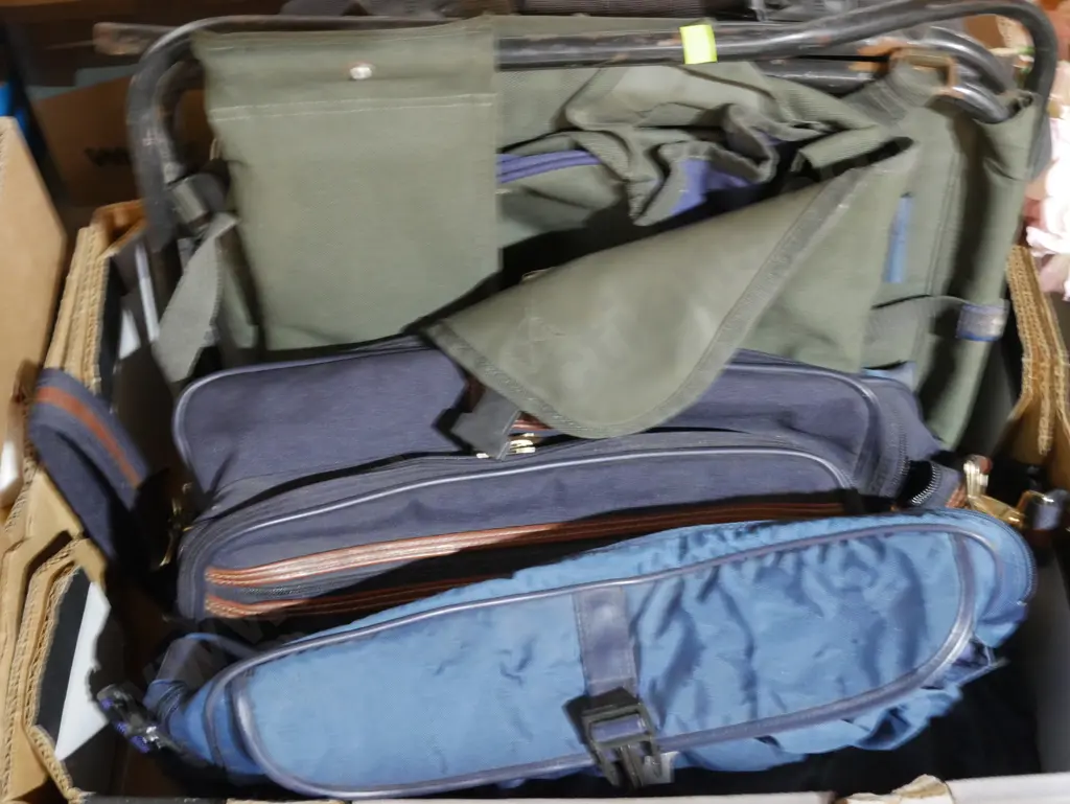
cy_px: 402
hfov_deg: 39.6
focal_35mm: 48
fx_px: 1484
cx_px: 535
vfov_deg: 30.3
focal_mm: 24
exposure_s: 1/15
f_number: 5.2
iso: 3200
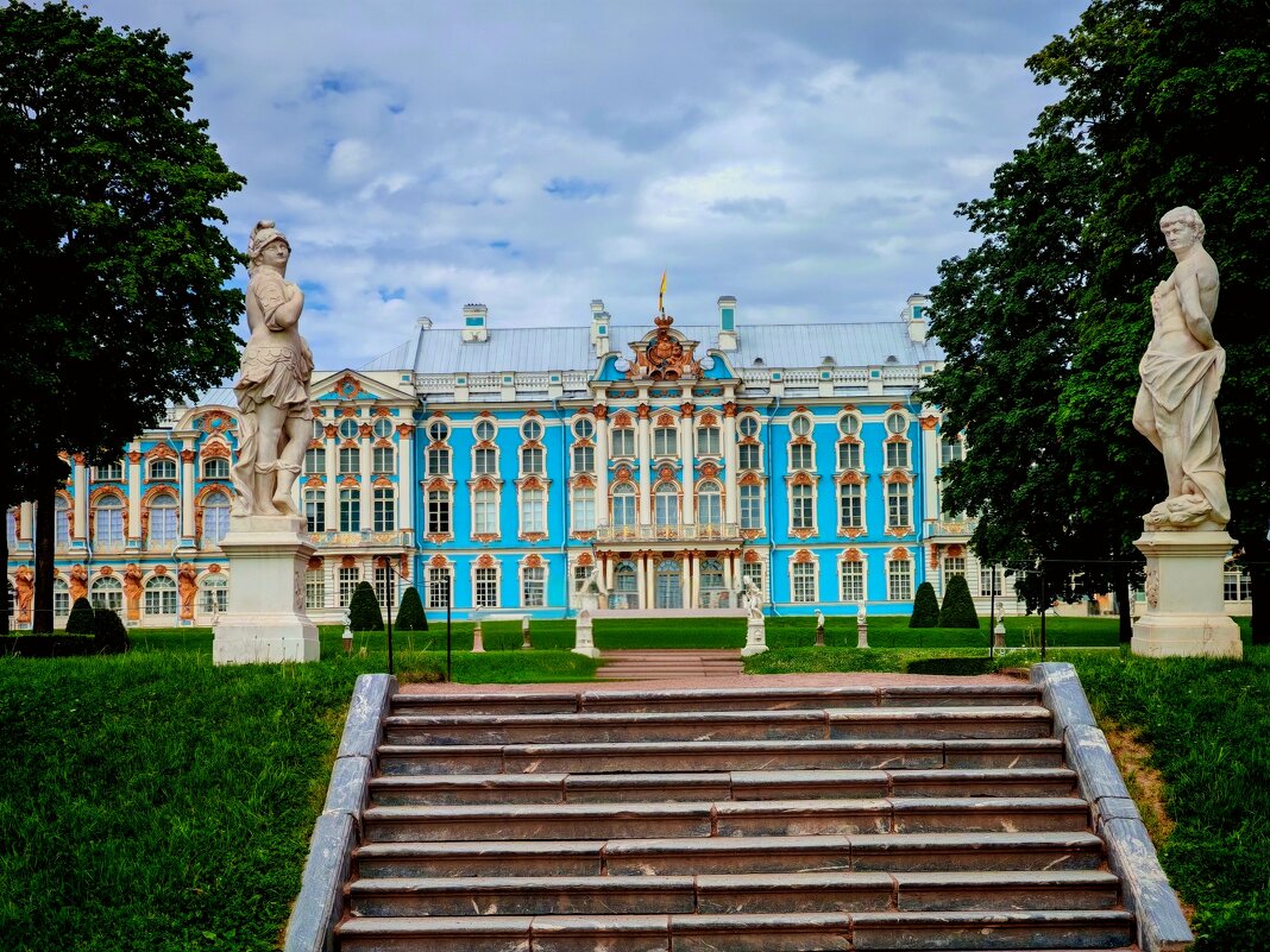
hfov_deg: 28.6
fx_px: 2495
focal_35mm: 68
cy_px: 476
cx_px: 635
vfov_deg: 21.6
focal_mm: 8.67
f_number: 2.4
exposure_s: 1/760
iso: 50
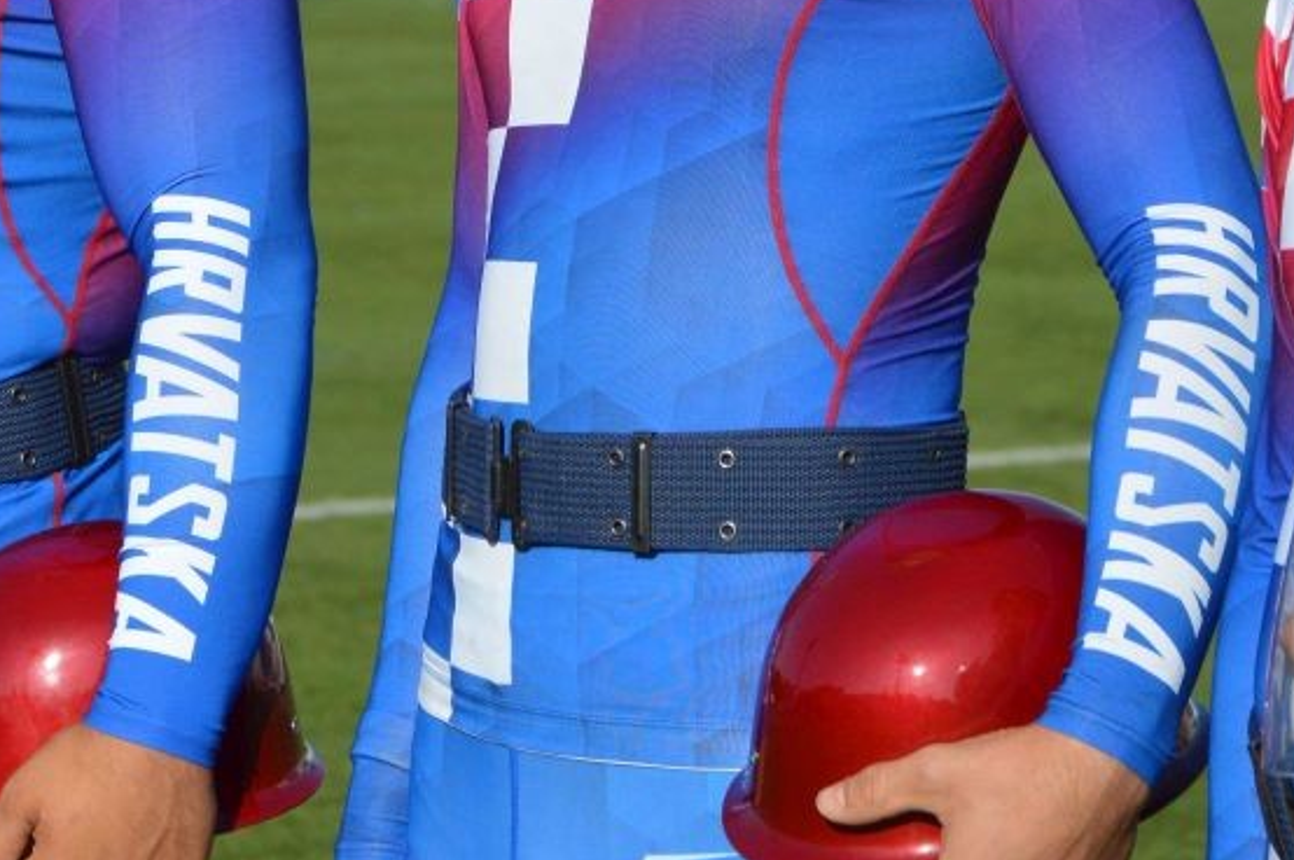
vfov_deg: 4.2
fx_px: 11704
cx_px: 390
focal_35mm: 326
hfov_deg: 6.3
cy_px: -138
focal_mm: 80
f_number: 6.3
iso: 400
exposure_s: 1/2000
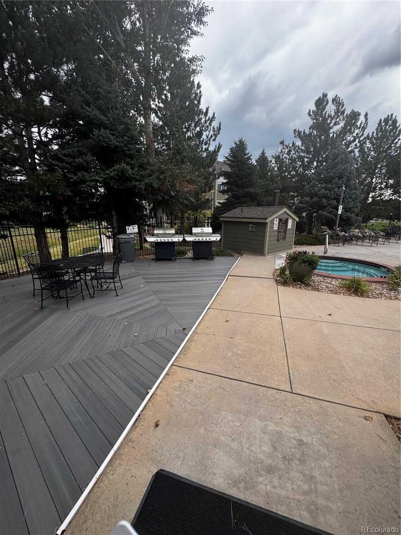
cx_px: 200
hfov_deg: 85.7
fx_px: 216
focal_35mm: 14
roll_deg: +0.1
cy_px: 268
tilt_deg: -14.5
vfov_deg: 102.1
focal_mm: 2.22
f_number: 2.2
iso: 40
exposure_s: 1/233
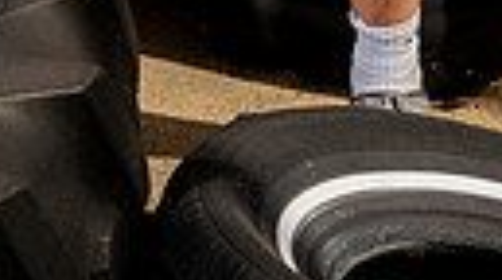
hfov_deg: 12.2
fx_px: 2338
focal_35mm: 176
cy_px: -548
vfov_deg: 6.3
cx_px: 198
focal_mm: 48
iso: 100
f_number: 8
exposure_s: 1/250
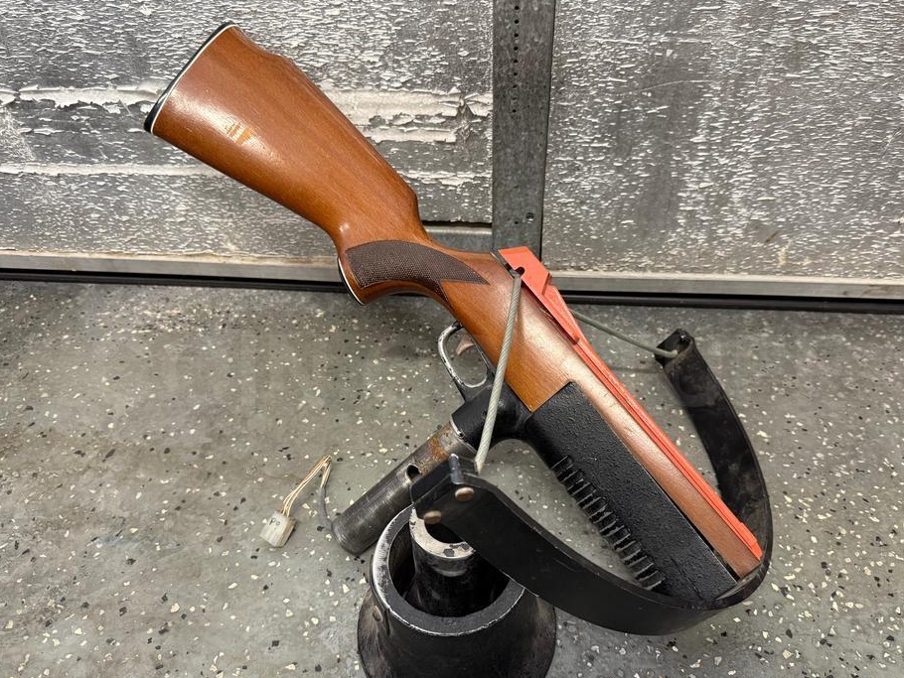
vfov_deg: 51.3
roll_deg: +0.8
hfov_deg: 65.3
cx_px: 473
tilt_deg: -44.5
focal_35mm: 27
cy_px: 374
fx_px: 705
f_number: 1.78
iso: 400
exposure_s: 1/60
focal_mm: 6.76
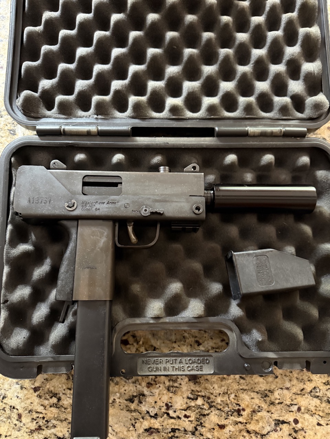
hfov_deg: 56.8
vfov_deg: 71.6
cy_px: 220
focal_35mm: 24
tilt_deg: -81.7
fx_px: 305
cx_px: 165
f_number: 1.78
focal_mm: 6.76
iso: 1000
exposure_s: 1/30
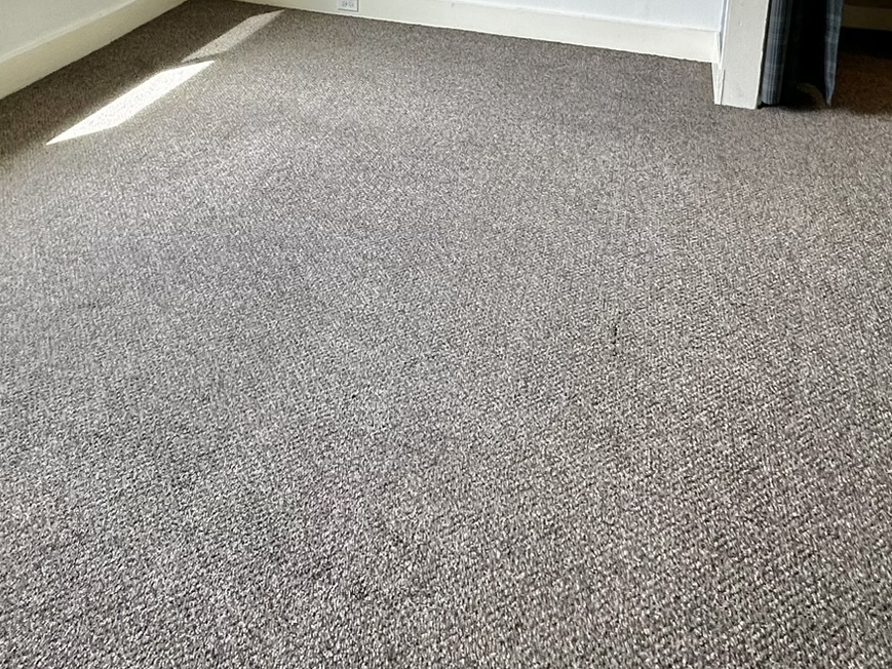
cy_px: -48
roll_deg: +0.4
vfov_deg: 36.9
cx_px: 344
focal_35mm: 33
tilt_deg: -12.8
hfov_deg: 54.8
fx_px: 850
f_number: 2.2
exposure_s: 1/120
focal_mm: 2.22
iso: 80
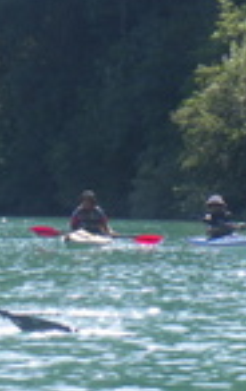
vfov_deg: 9.4
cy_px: 190
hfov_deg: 5.9
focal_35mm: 223
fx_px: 2378
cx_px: 13
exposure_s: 1/125
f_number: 4.8
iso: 50
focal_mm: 13.7
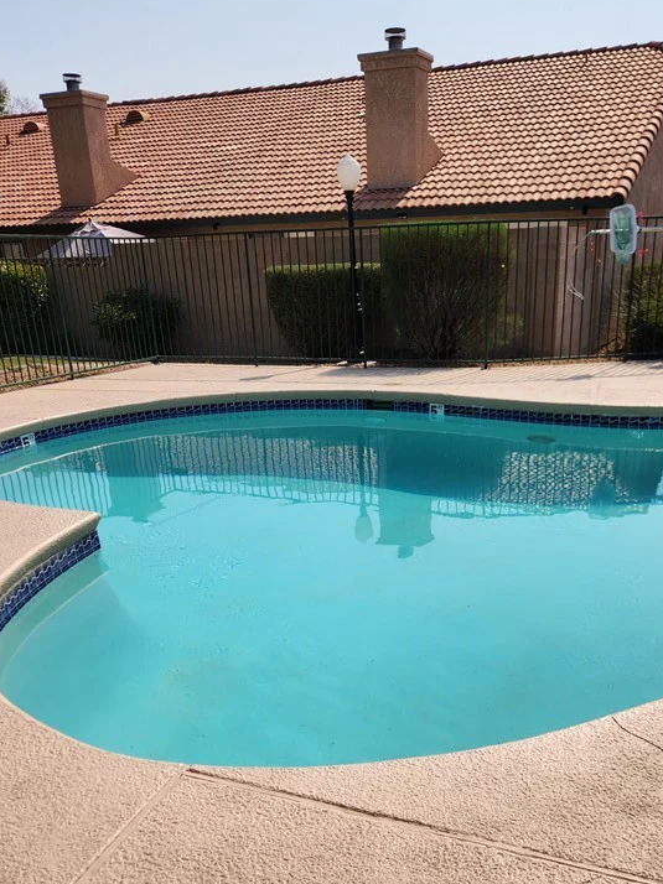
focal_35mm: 33
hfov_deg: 42.7
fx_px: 843
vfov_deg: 54.2
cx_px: 397
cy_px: 596
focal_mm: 5.4
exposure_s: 1/3185
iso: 20
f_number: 1.8
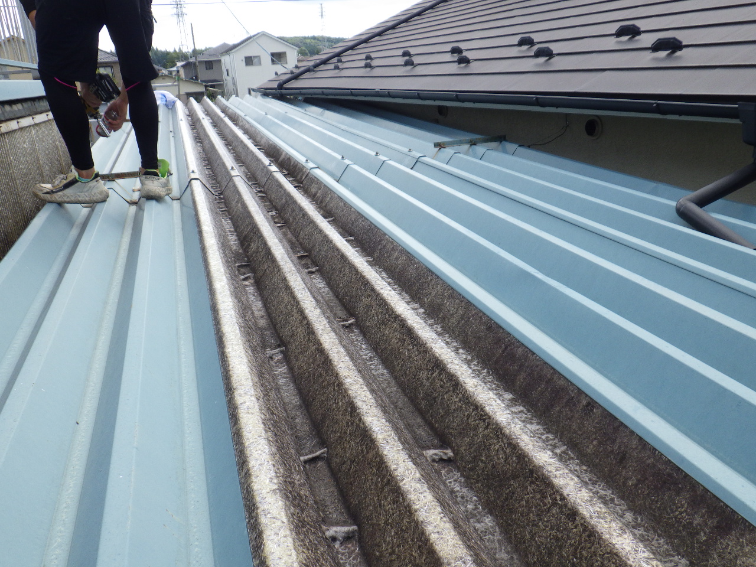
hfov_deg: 63.4
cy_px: 284
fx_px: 612
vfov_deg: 49.7
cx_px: 378
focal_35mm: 28
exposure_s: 1/500
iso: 125
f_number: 4.2
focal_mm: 5
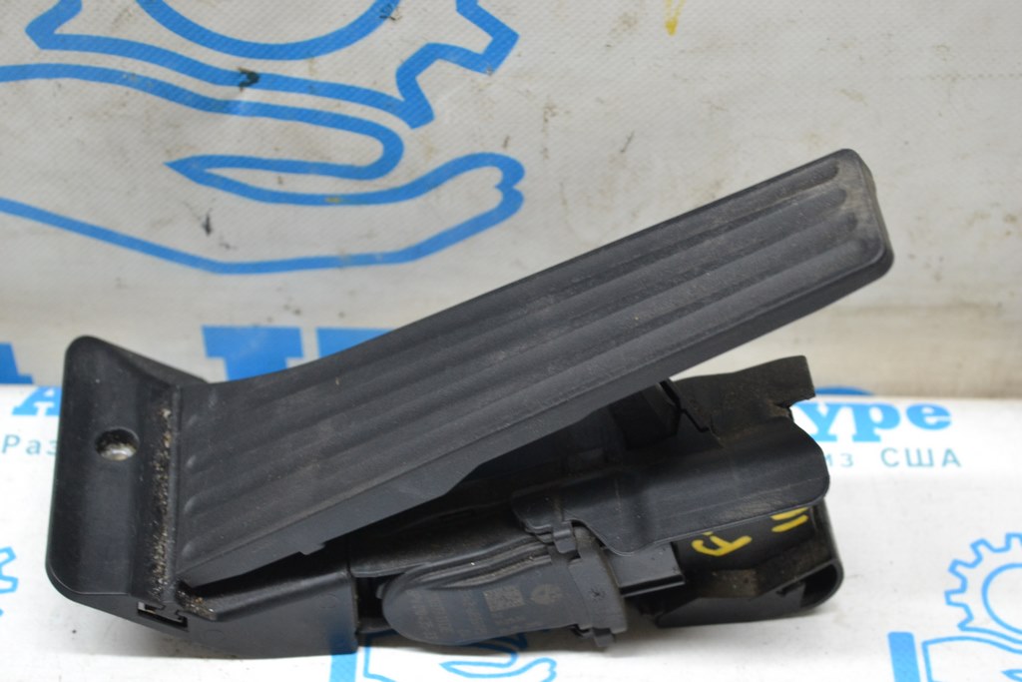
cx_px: 511
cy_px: 341
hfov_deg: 29.2
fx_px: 1959
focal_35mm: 69
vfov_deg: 19.7
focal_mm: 46
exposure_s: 1/60
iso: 1000
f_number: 5.3
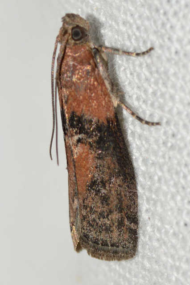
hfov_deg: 9.1
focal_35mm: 150
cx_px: 95
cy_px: 142
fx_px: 1189
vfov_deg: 13.7
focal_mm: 100
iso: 100
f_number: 20
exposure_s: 1/200
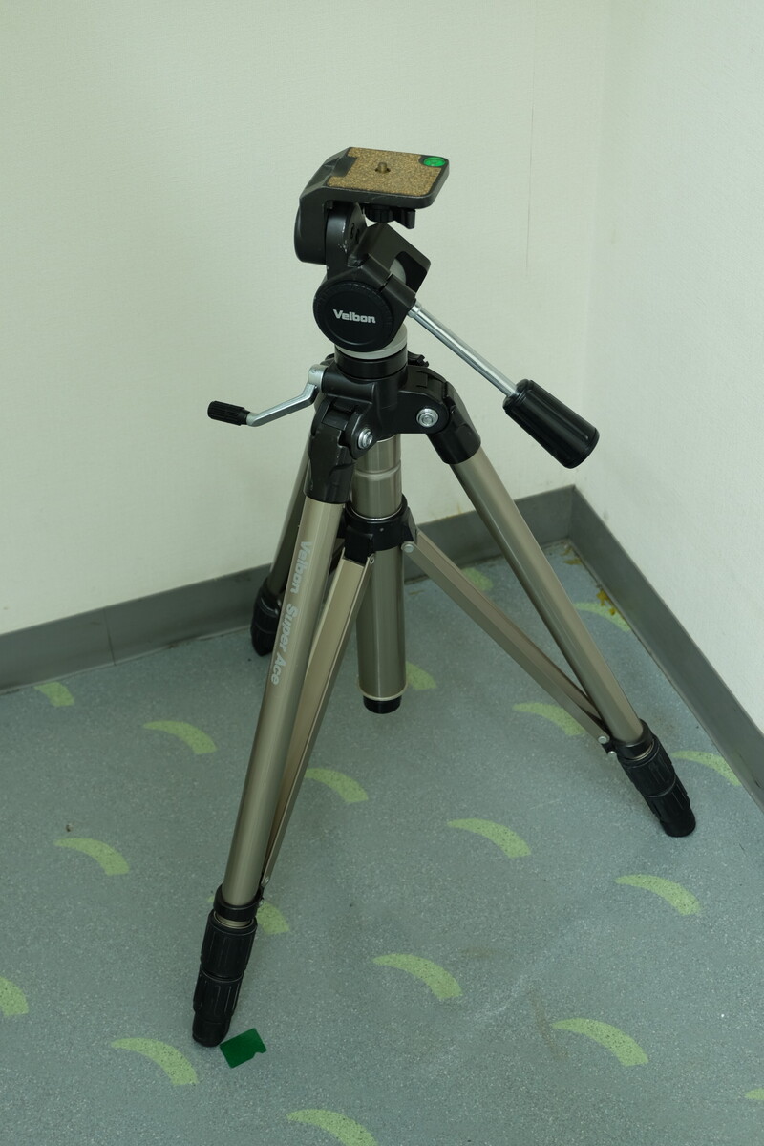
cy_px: 573
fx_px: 1560
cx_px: 382
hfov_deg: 27.5
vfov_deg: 40.3
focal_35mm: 49
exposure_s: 1/8
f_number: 5
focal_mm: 32.5
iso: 200
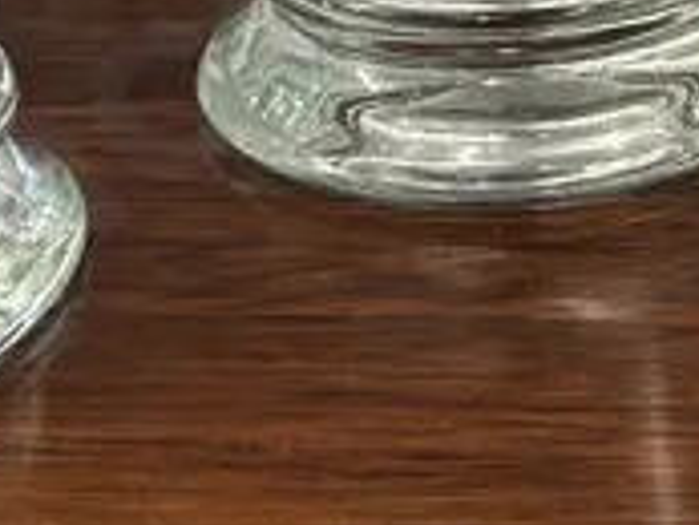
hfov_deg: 13.3
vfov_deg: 9.8
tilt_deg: -13.8
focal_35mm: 142
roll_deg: -0.4
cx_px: 941
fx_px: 2869
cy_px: -485
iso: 160
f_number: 1.78
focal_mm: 6.86
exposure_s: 1/50
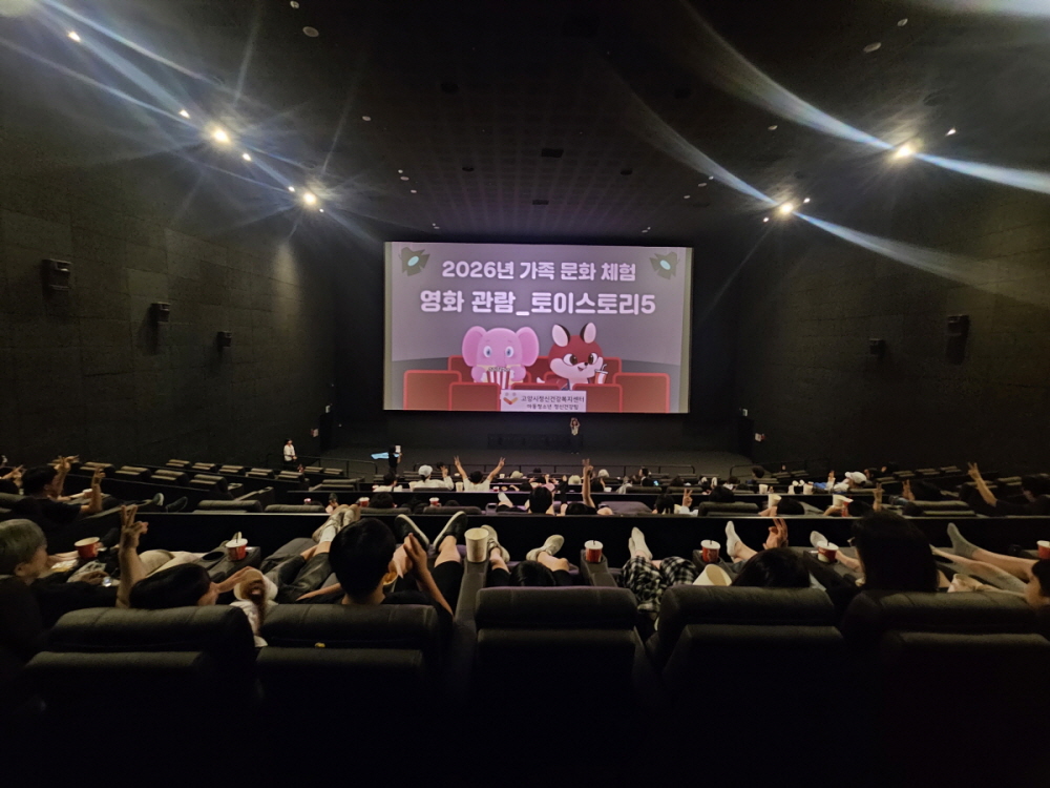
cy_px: 394
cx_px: 525
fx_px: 394
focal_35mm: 13
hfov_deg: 106.2
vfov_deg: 89.9
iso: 1000
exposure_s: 1/24
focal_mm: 2.2
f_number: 2.2
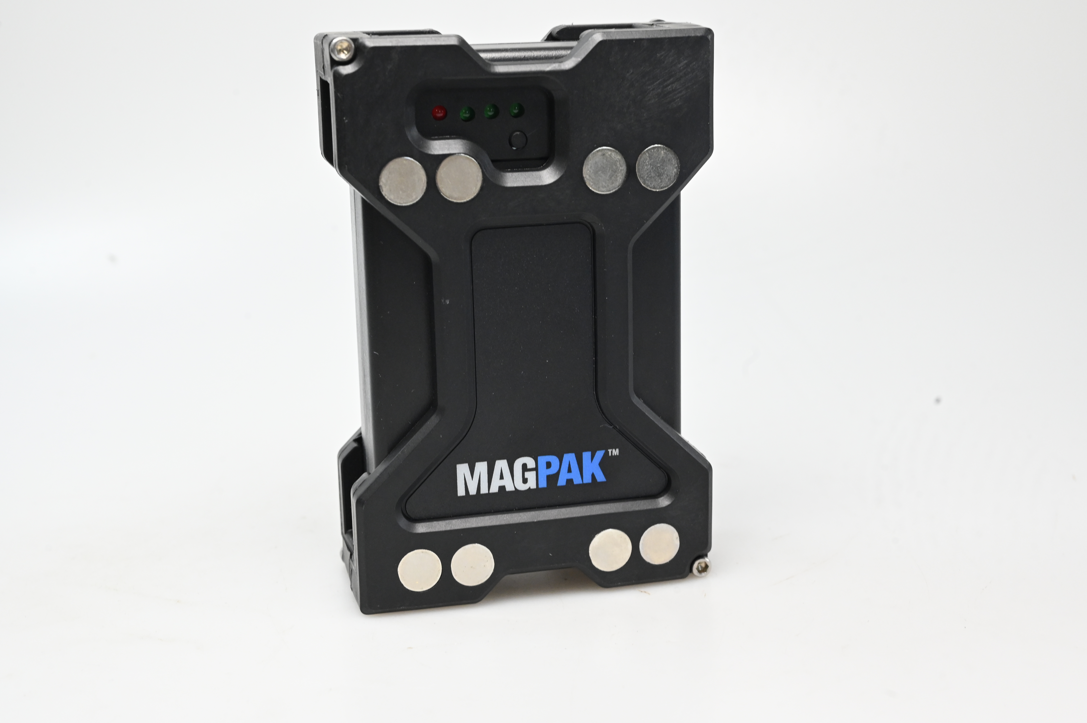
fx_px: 1509
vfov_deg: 27.0
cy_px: 362
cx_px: 544
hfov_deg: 39.6
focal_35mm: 50
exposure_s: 1/125
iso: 3200
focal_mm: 50
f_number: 13
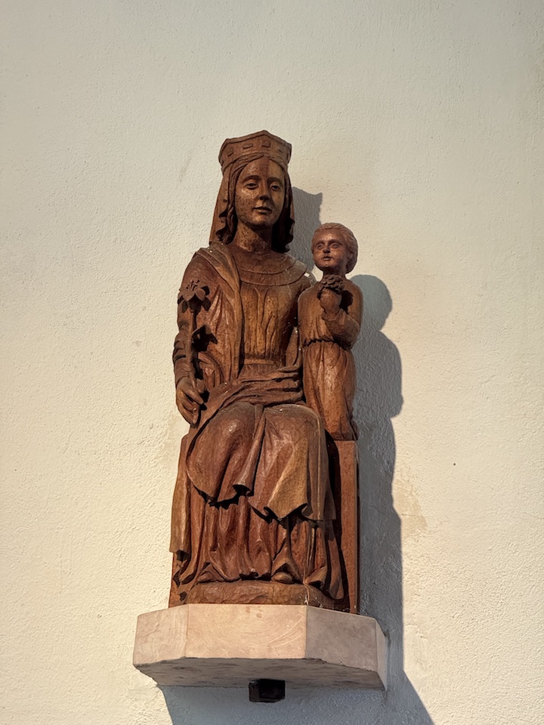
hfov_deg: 12.3
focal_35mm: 120
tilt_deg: +15.1
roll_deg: -3.6
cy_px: 362
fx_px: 2514
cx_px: 272
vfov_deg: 16.4
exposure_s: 1/50
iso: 250
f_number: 2.8
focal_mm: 15.66
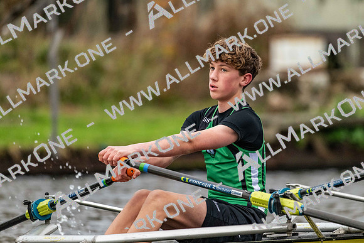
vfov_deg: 3.4
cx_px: 182
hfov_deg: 5.2
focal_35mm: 400
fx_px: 4045
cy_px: 122
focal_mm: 400
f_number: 4.5
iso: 5600
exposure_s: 1/2000
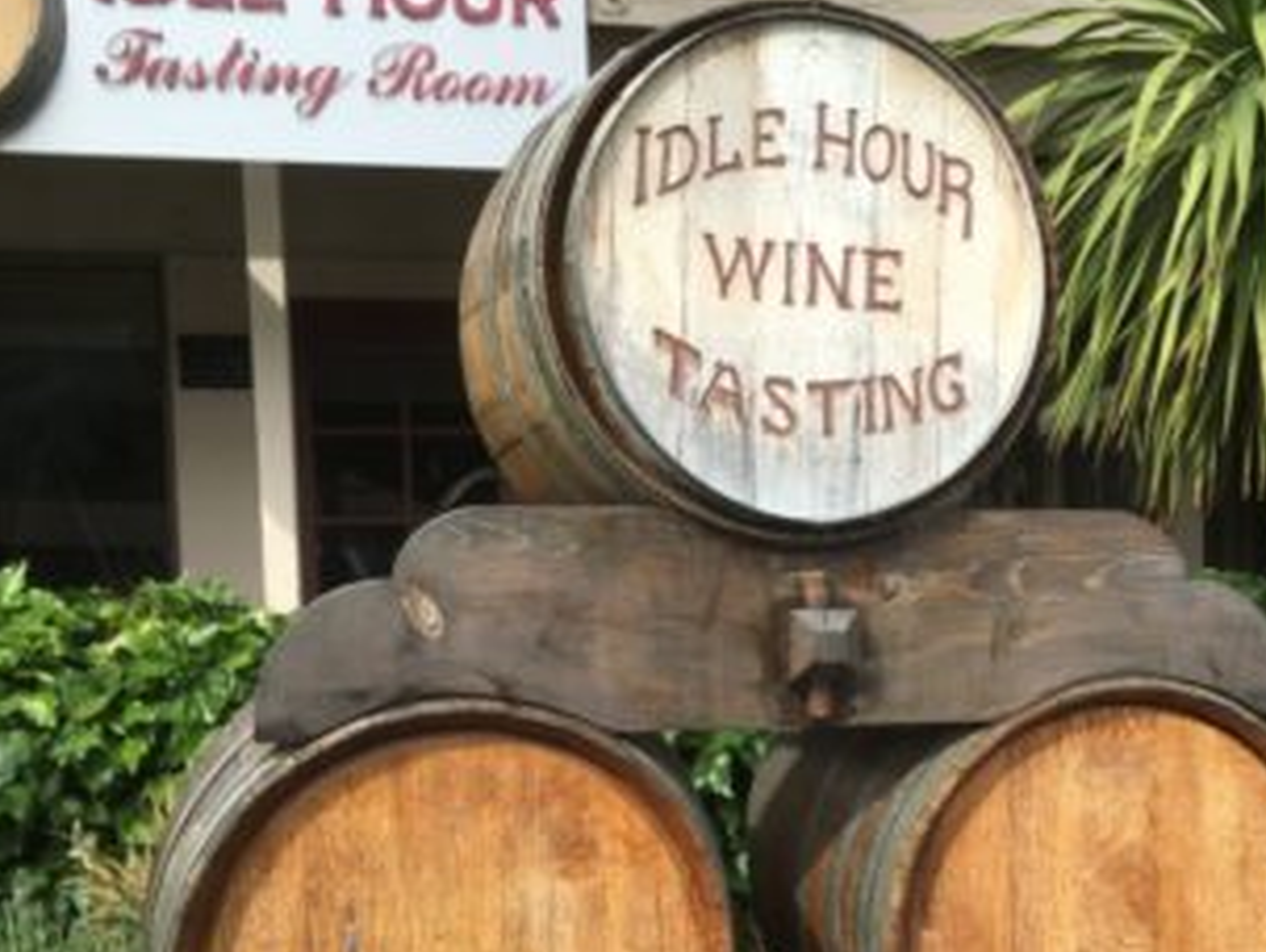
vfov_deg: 33.4
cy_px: 639
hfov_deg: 43.4
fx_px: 1574
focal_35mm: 43
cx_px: 794
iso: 25
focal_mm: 4.15
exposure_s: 1/986
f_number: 2.2
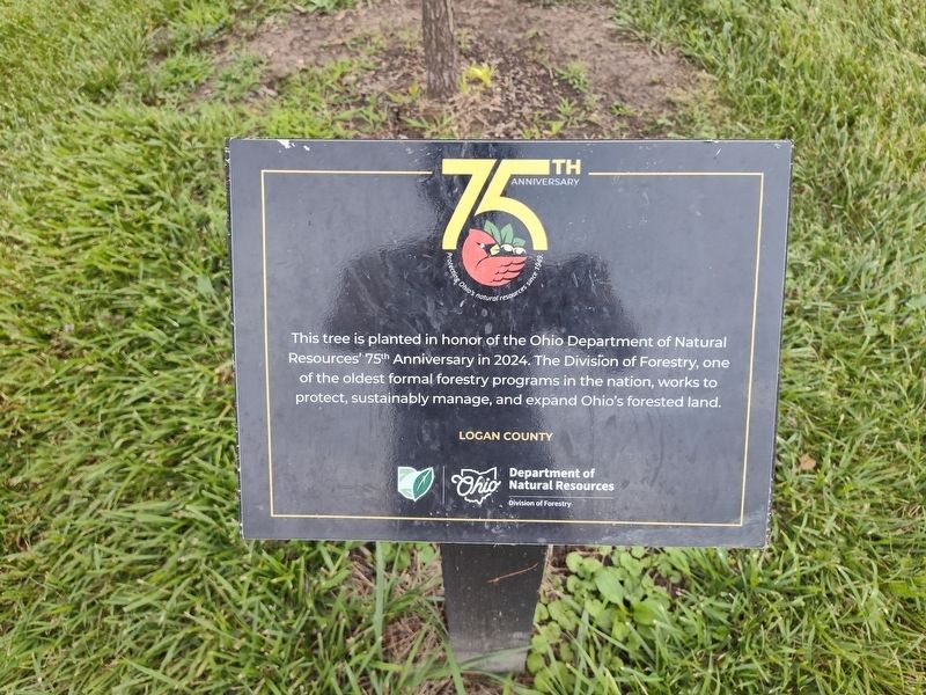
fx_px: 615
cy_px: 348
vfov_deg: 58.9
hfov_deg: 73.9
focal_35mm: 23
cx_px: 463
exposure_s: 1/120
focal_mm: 5.56
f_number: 1.8
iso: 469
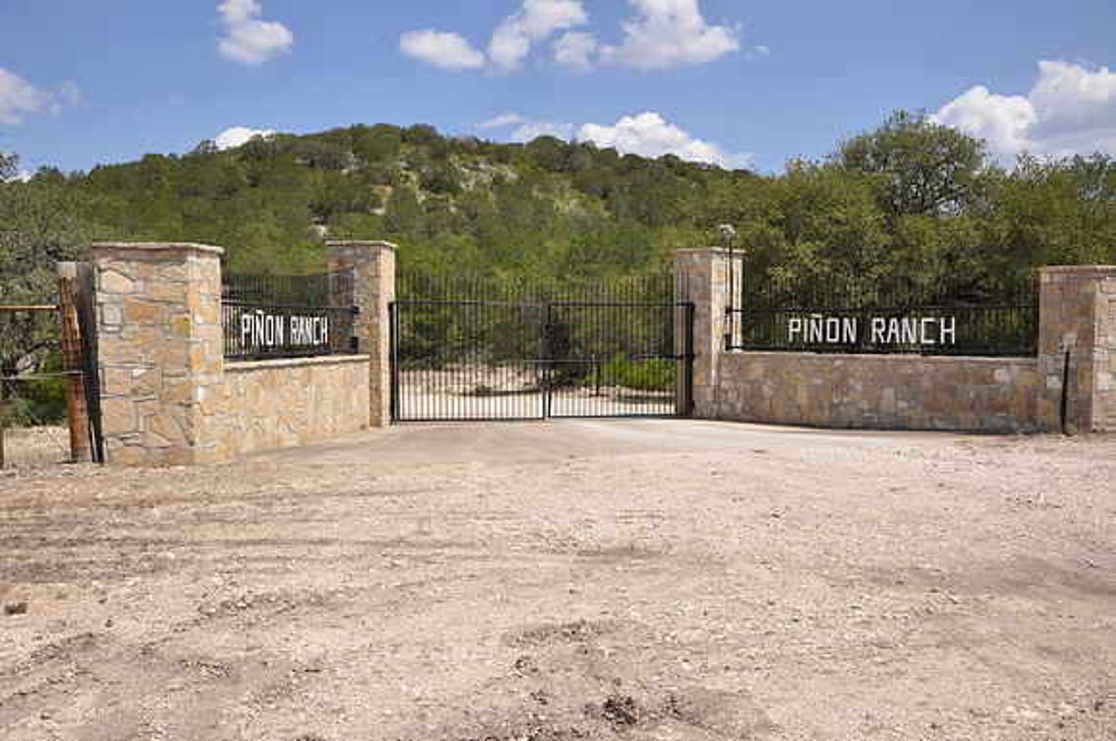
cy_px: 370
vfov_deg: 39.9
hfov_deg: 57.3
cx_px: 558
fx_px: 1022
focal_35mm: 33
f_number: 8
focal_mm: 22
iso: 200
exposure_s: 1/250
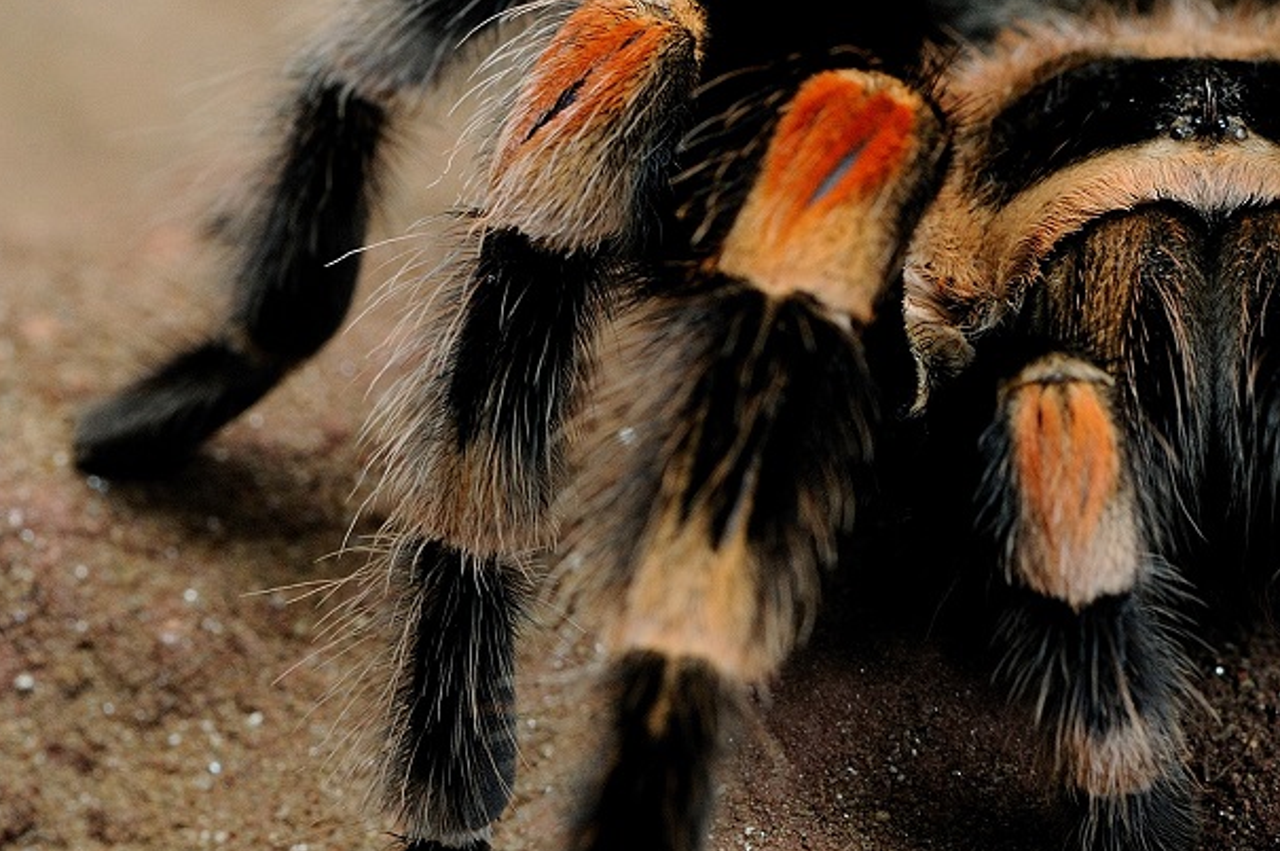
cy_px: 391
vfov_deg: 5.6
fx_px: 8631
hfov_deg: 8.4
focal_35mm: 243
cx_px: 1191
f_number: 16
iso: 800
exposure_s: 1/100
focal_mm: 105
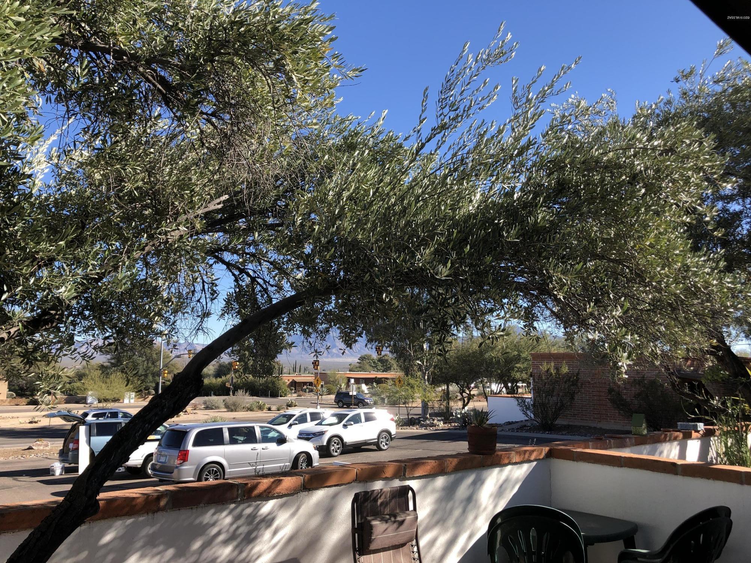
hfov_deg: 63.4
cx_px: 376
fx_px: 607
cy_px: 282
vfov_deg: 49.7
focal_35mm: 28
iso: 20
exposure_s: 1/813
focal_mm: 3.99
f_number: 1.8
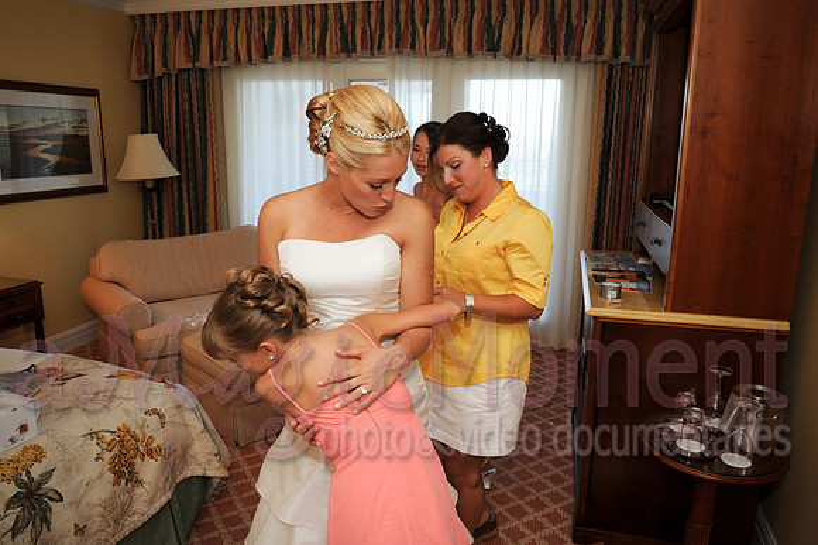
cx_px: 409
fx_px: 613
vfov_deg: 47.9
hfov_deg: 67.4
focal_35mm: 27
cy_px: 272
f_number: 11
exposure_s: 1/50
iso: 800
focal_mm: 27
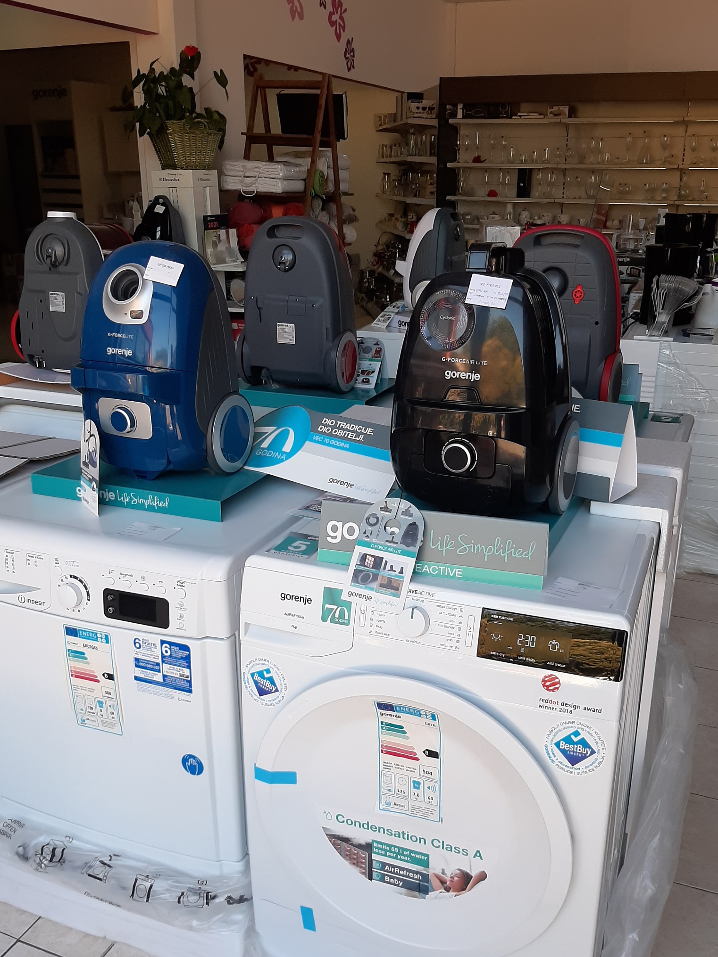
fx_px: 858
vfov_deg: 58.2
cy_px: 525
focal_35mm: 31
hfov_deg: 45.4
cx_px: 380
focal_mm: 3.93
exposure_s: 1/145
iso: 40
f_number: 1.7
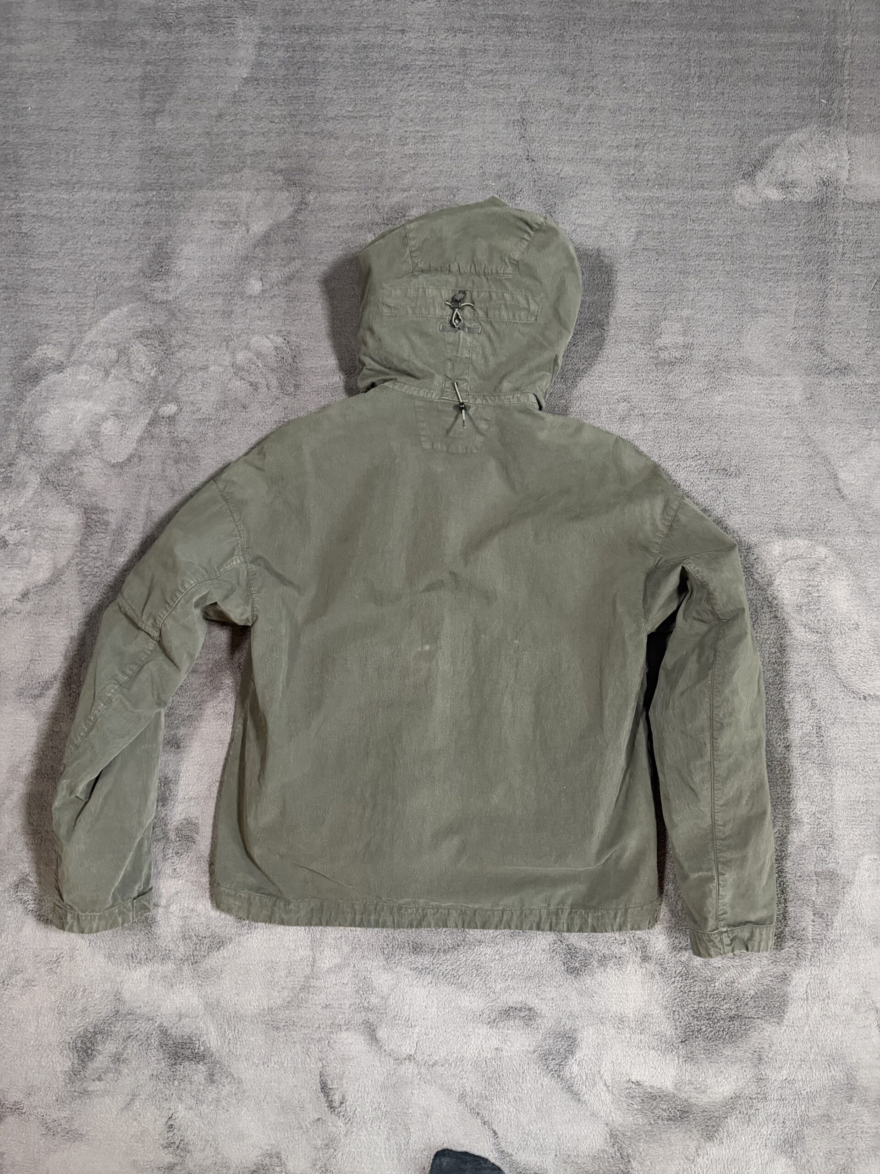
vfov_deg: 71.6
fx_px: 813
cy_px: 587
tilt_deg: -86.0
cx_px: 440
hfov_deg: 56.8
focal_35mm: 24
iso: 800
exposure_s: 1/60
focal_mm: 6.76
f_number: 1.78
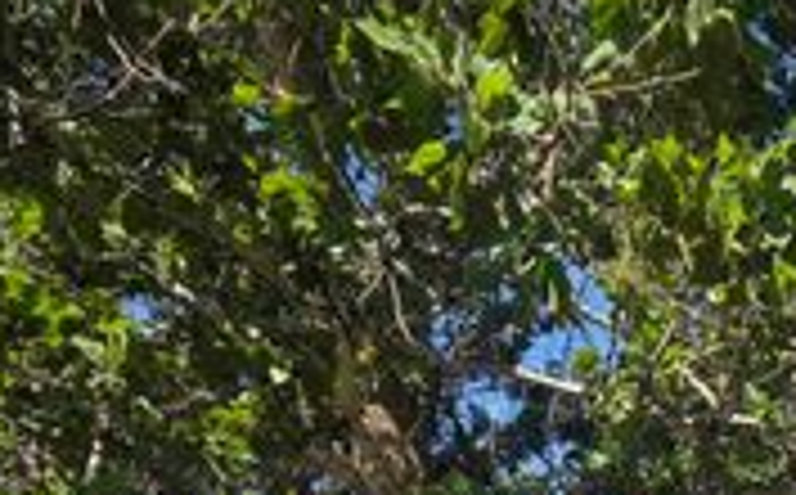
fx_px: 845
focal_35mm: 39
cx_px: 854
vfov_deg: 22.9
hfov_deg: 41.4
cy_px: 830
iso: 50
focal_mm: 2.2
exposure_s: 1/994
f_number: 2.2
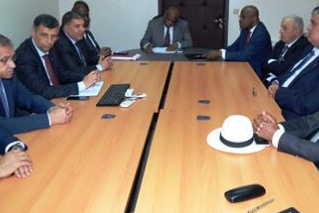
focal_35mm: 38
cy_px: 92
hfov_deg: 50.6
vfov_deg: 35.0
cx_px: 174
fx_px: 337
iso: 1600
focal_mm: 18
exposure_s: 1/80
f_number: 8
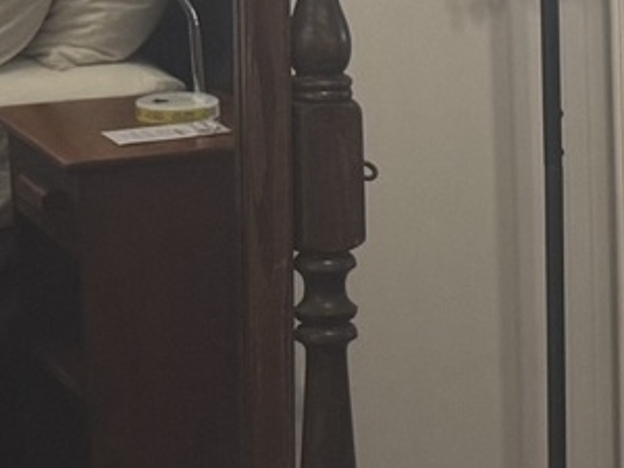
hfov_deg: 11.1
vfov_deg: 9.3
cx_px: 1267
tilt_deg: -9.4
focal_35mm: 160
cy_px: 198
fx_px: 2884
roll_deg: +0.1
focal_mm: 6.76
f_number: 1.78
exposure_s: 1/60
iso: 125
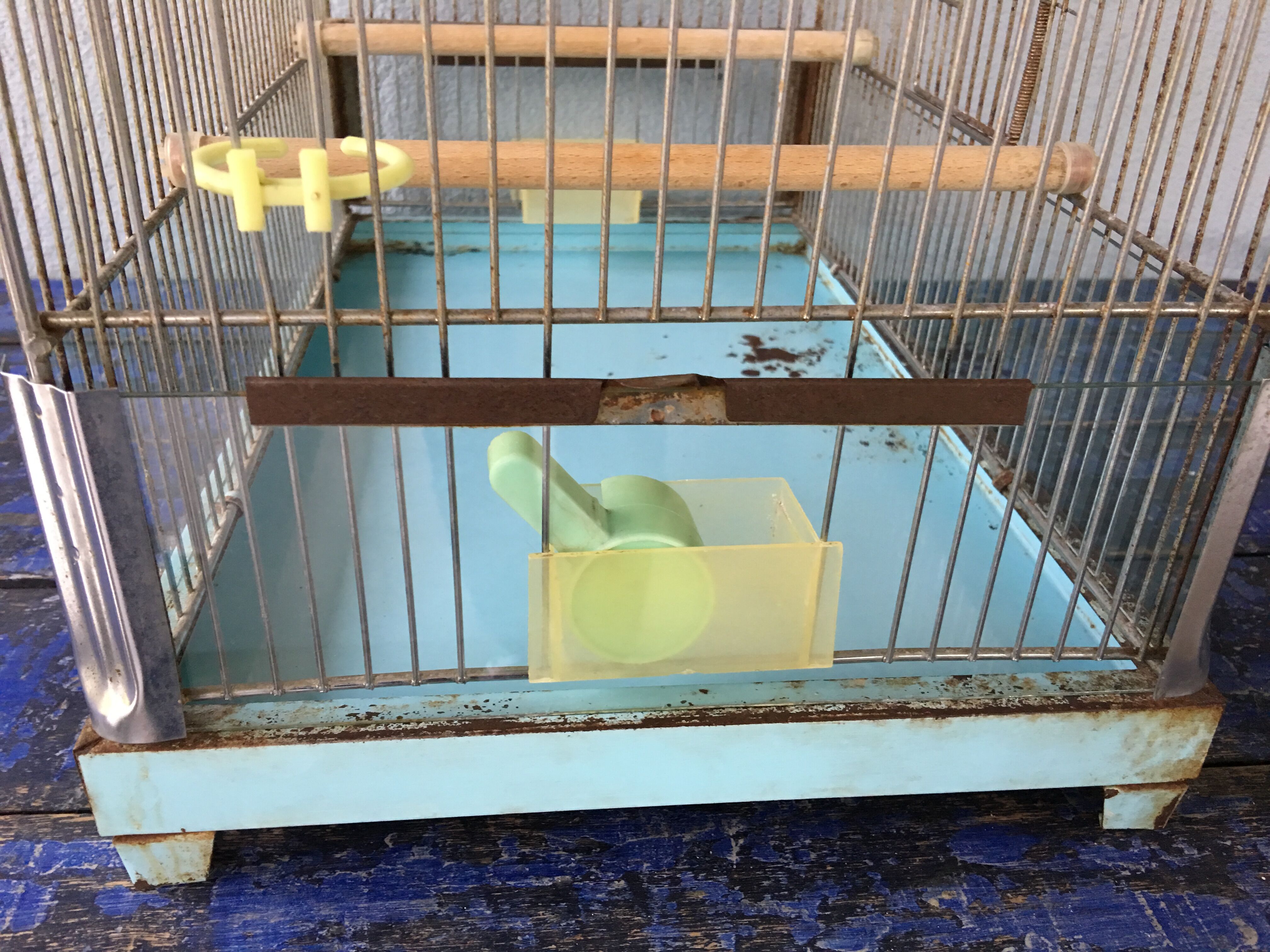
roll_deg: -1.7
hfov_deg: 61.7
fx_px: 1064
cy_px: 476
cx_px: 635
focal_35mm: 29
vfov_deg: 48.2
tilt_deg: -28.5
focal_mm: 4.15
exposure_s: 1/17
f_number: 2.2
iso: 80
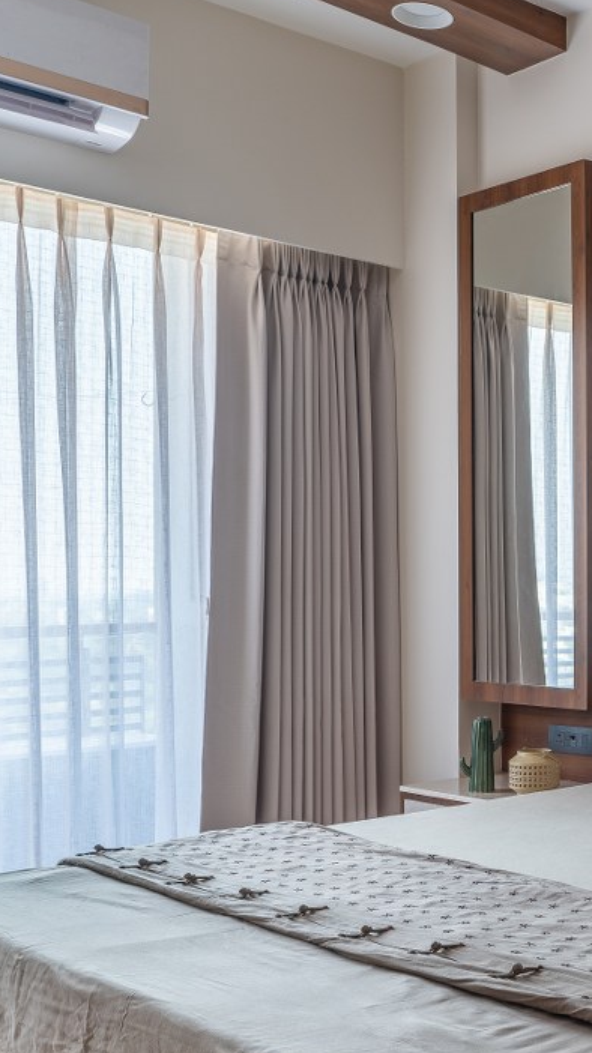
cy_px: 573
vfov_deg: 46.4
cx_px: 784
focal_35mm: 44
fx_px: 1229
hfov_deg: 23.7
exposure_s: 1/25
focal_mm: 23
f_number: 10
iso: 100
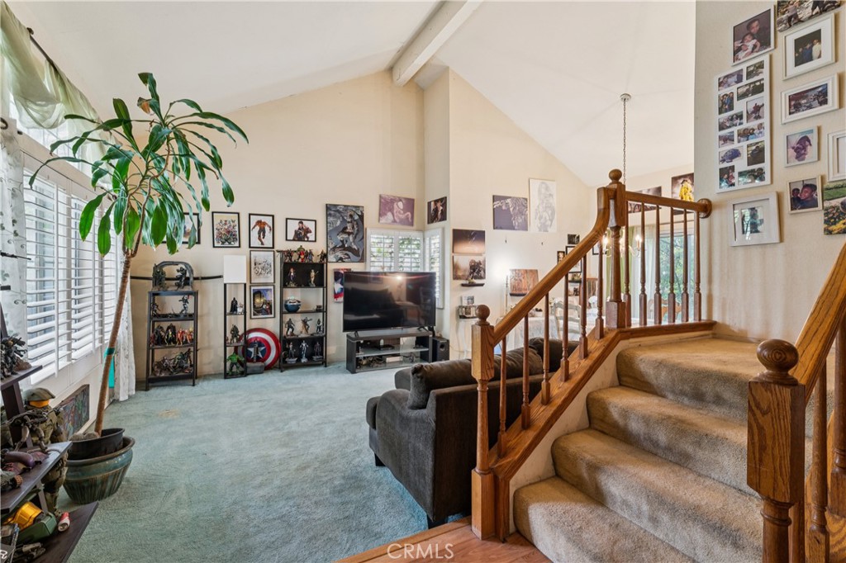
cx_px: 423
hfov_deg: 96.0
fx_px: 381
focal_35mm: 16
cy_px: 282
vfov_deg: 73.0
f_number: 13
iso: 100
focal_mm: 16.2
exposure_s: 4
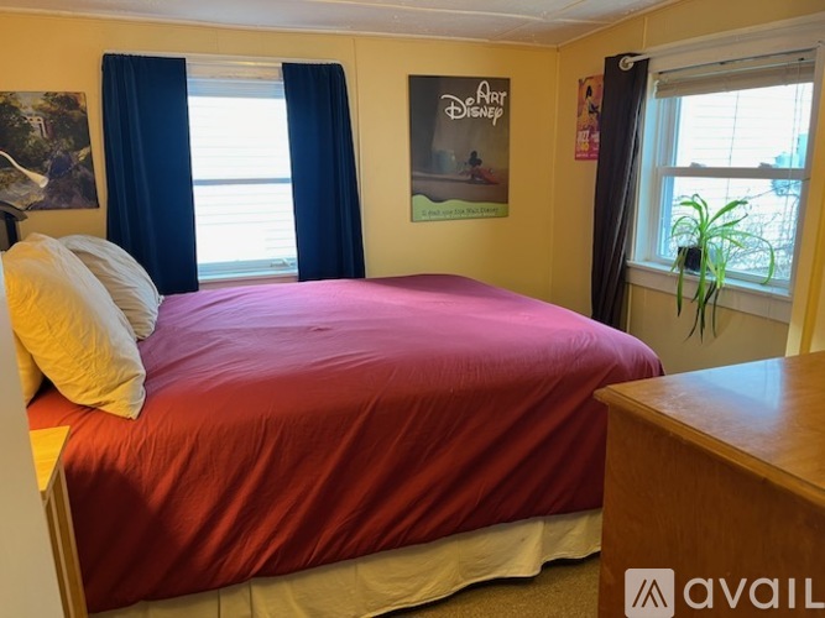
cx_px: 412
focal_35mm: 26
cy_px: 309
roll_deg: +0.2
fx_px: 620
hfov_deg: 67.3
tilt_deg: -15.3
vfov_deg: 53.0
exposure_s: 1/60
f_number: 1.6
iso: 125
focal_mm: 5.1
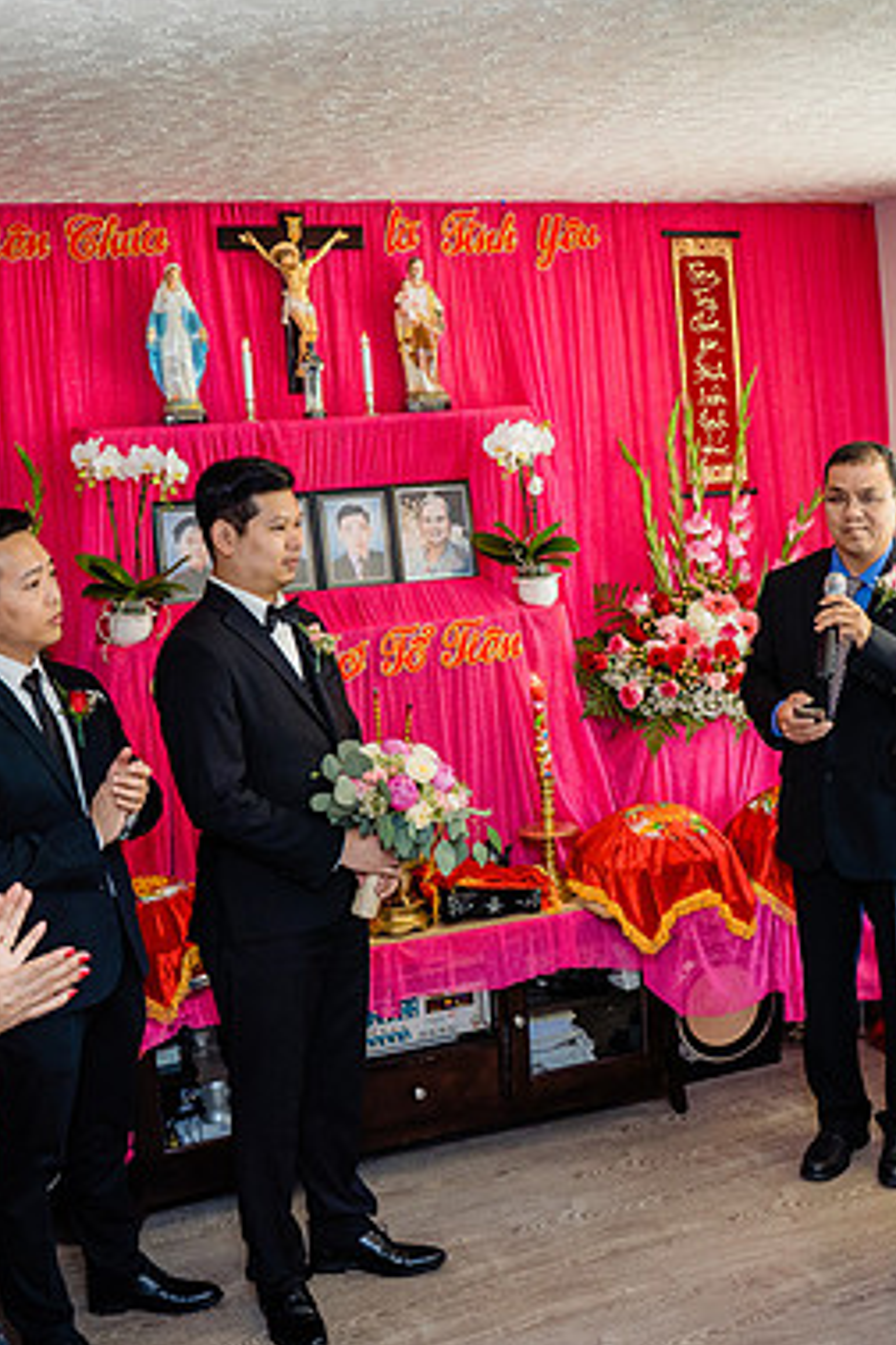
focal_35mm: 43
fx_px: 1605
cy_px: 674
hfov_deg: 31.0
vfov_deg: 45.4
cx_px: 590
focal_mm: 28
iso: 1600
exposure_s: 1/200
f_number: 4
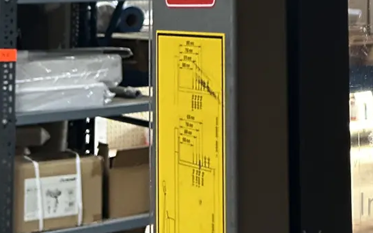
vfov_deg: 12.9
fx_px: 986
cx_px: 400
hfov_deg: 20.5
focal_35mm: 97
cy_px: -102
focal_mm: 5.7
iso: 320
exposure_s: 1/50
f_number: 1.5
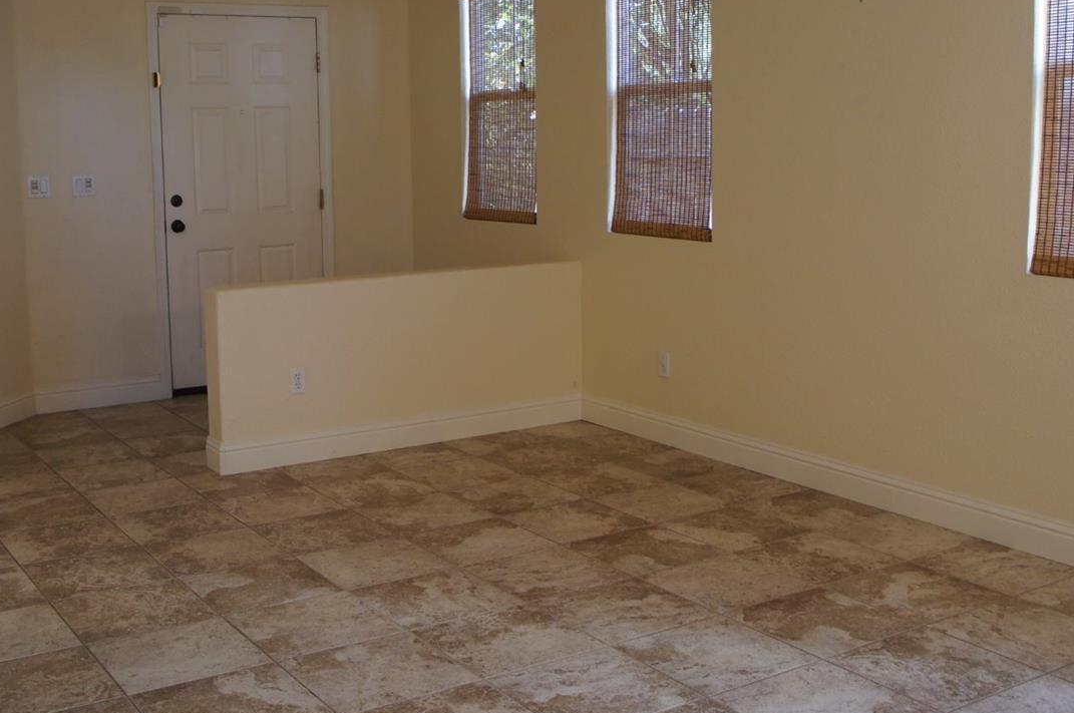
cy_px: 297
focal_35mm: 42
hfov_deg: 46.4
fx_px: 1251
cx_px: 495
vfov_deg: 31.7
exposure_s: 1/30
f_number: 4
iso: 400
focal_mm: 20
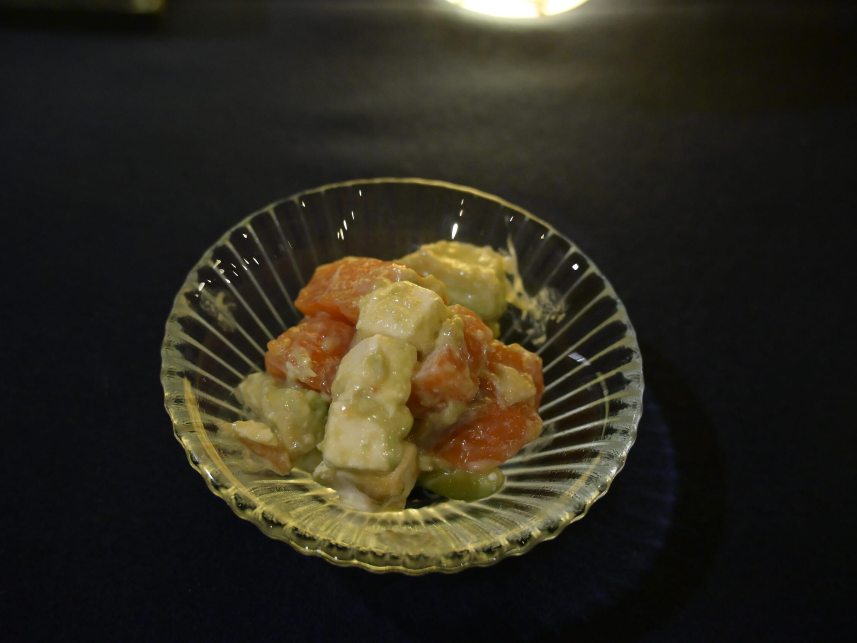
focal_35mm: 38
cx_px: 398
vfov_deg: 38.1
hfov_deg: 49.5
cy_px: 321
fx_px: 929
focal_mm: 23
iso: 3200
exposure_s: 1/30
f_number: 4
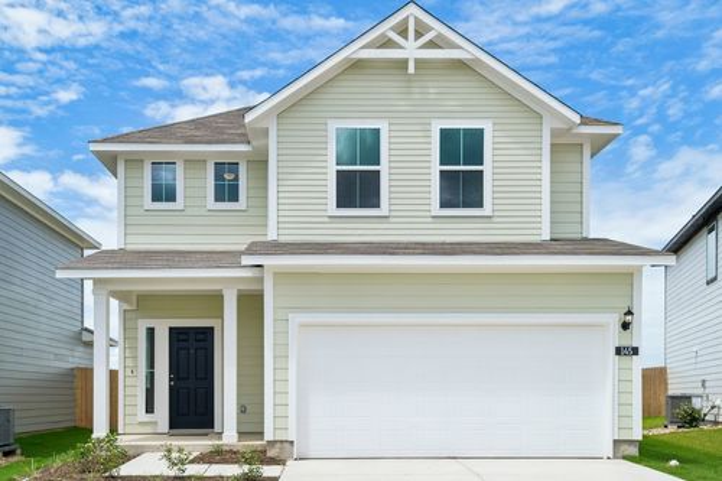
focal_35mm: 31
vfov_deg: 42.3
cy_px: 240
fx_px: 621
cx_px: 361
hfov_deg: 60.3
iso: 400
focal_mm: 21
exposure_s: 1/1250
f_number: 8
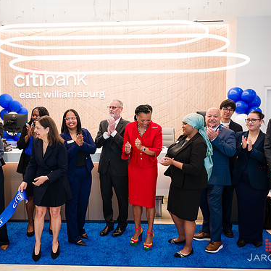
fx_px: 283
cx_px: 107
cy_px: 137
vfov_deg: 51.1
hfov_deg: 50.7
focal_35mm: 32
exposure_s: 1/200
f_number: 4
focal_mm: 24
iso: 800
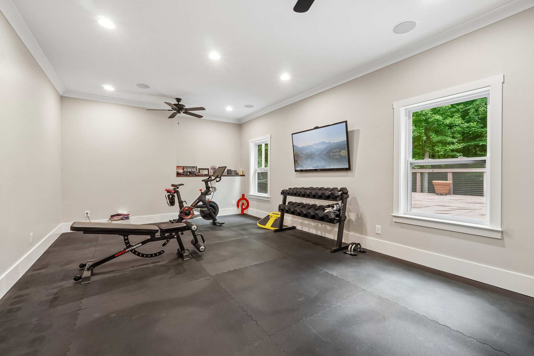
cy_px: 178
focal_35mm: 15
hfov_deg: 100.4
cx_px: 267
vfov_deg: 77.3
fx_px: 222
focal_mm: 10
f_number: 8
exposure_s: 1/4
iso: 400
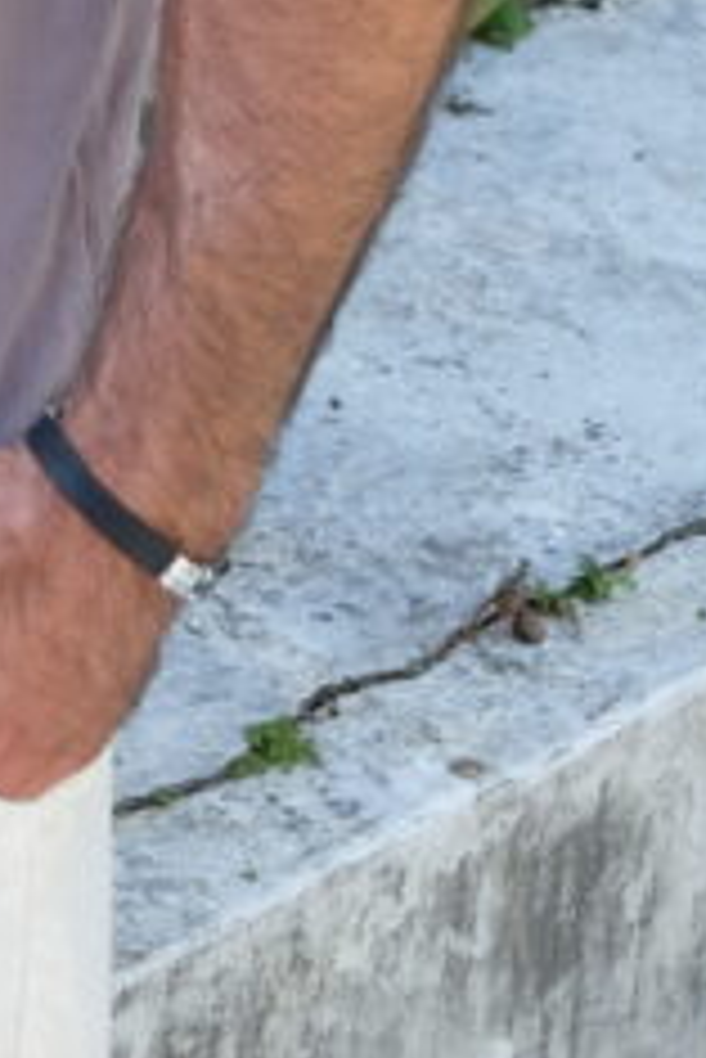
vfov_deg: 11.4
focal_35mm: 158
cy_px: -1202
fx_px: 4641
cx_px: -746
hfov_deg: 8.2
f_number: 3.2
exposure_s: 1/400
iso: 250
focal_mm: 20.5
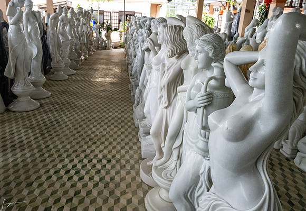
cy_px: 97
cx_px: 130
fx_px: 244
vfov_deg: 46.6
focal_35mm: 28
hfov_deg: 63.8
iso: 4000
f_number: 8
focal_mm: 25
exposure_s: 1/320
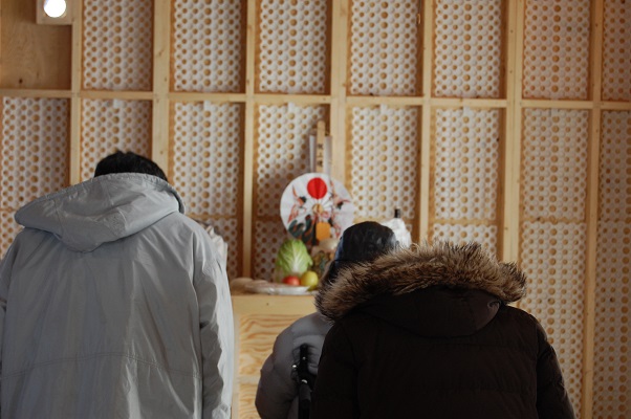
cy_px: 210
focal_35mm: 82
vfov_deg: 16.5
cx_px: 316
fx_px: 1444
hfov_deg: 24.6
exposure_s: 1/30
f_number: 5.6
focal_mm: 55
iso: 720
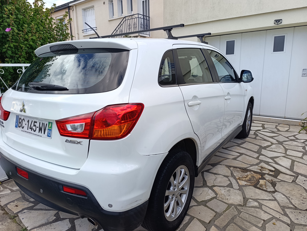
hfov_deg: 73.8
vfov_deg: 59.0
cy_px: 116
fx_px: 204
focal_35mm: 23
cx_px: 154
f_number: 1.6
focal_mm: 6.14
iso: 50
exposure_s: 1/213
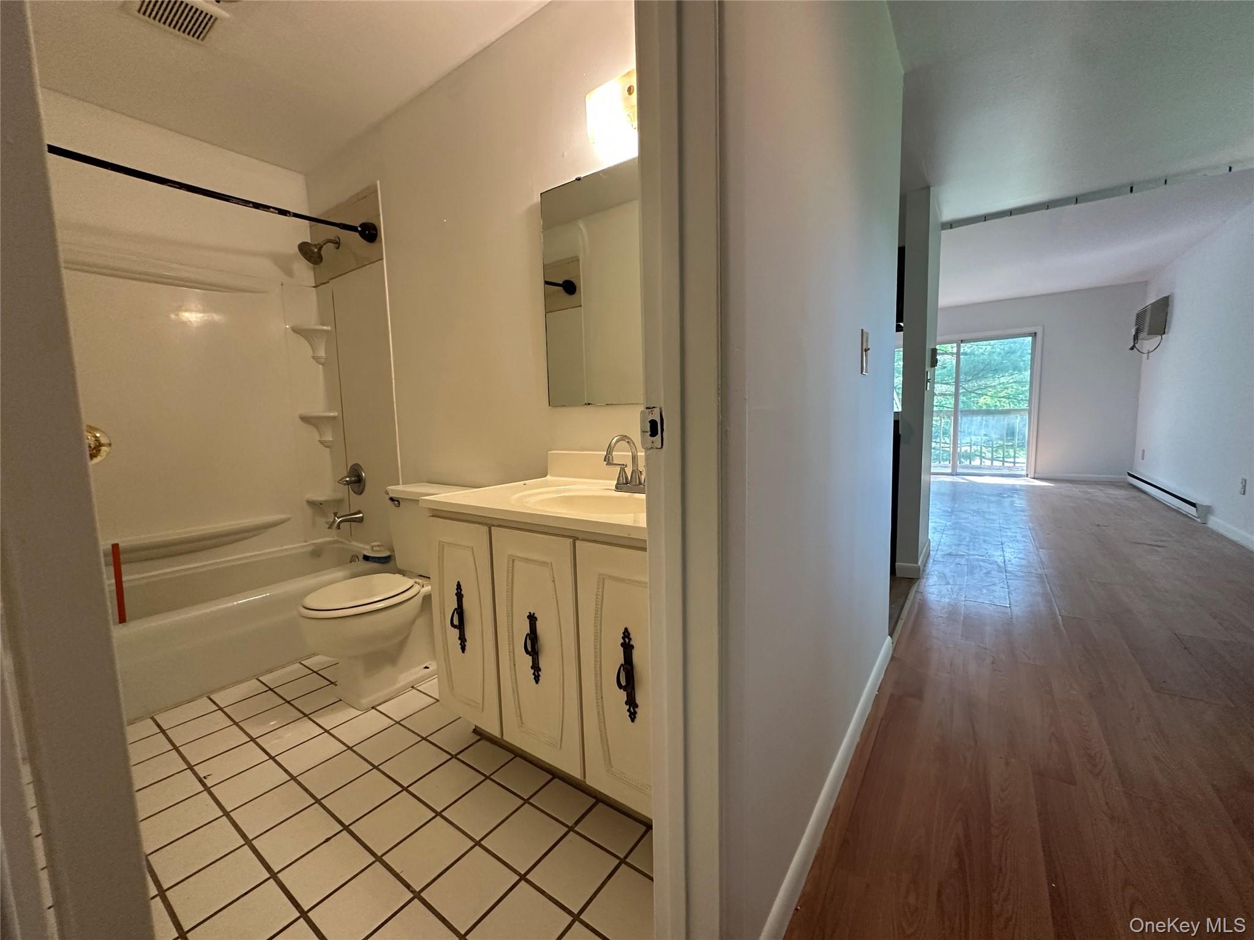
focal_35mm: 14
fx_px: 507
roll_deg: +0.7
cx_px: 627
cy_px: 470
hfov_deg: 102.1
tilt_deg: -5.8
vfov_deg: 85.7
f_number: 2.2
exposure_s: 1/120
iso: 250
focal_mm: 2.22
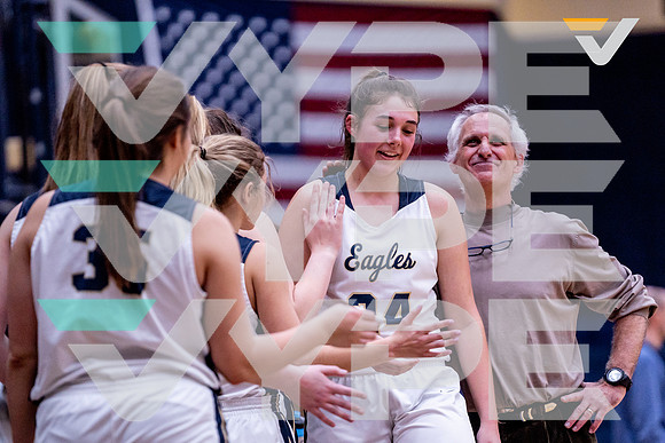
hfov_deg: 8.5
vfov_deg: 5.7
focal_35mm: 242
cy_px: 268
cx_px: 355
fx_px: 4476
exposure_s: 1/1250
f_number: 2.8
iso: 2000
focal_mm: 200
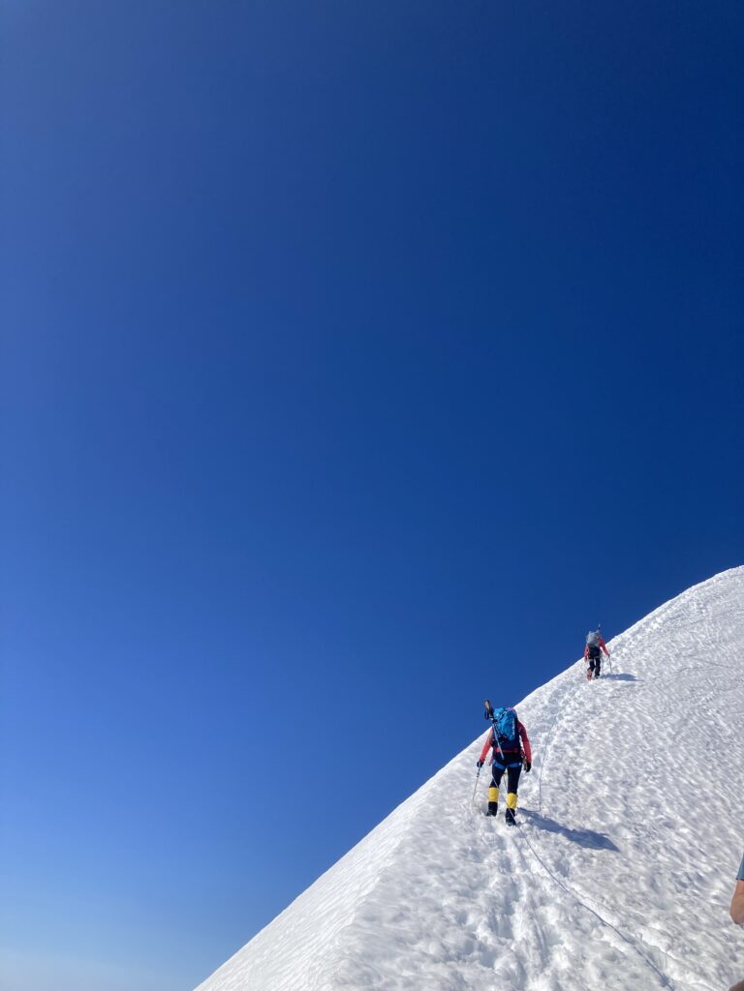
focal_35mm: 28
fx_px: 802
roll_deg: -8.6
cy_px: 496
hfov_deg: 49.7
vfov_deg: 63.4
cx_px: 372
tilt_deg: +32.9
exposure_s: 1/3003
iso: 25
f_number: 1.8
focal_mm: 3.99
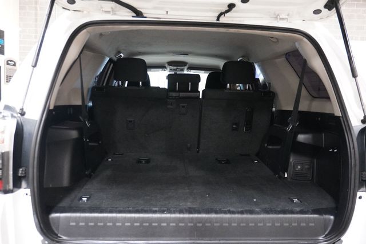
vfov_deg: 43.6
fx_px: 305
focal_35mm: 30
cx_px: 183
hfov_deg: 62.0
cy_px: 122
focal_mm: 20
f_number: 4
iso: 6400
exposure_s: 1/30
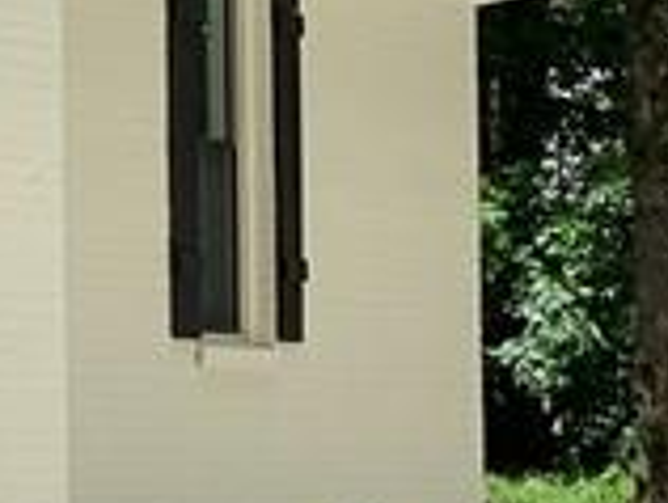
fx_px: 6494
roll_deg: -1.1
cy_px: -46
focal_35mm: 336
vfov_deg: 4.4
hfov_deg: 5.6
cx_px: -1201
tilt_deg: +5.0
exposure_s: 1/372
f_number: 2.4
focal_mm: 6
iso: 16
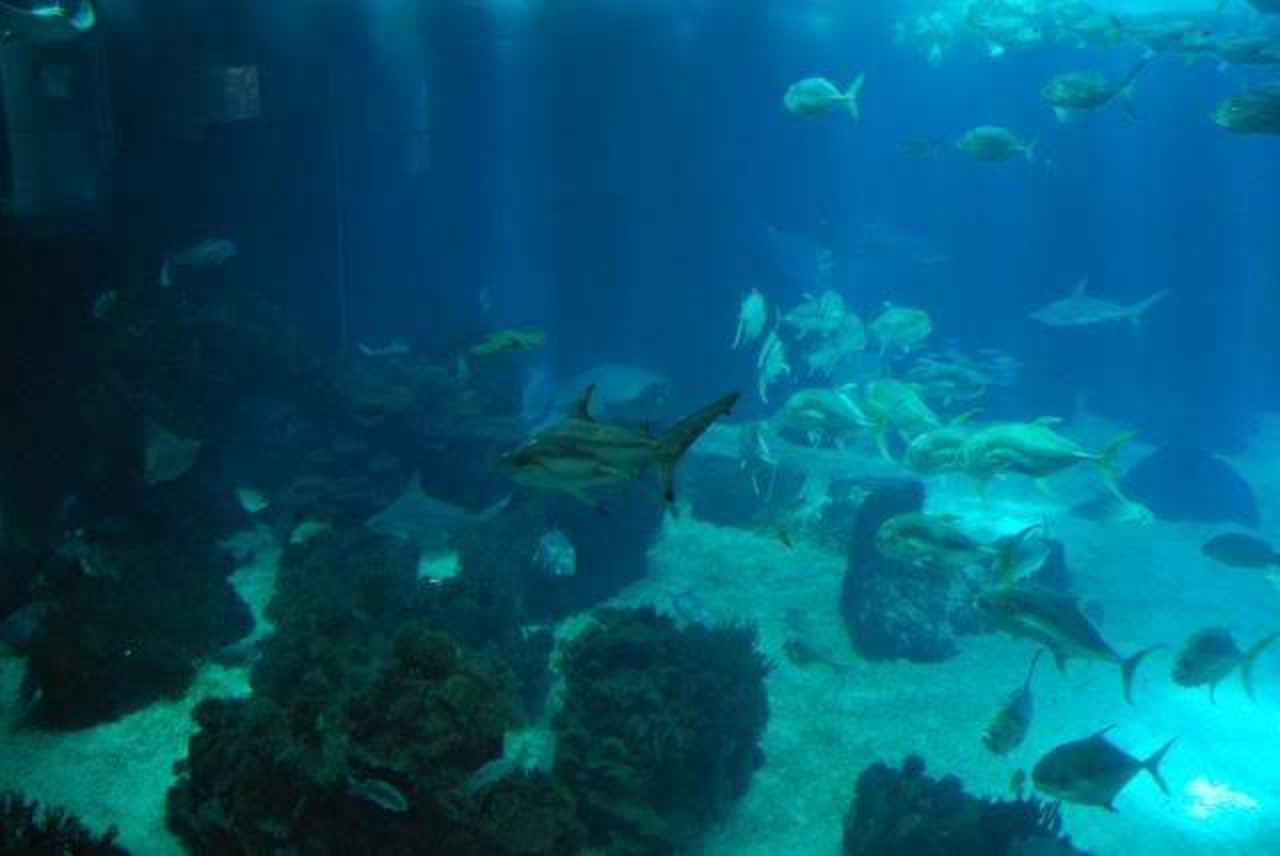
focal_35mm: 33
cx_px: 640
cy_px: 428
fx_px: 1174
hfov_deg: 57.2
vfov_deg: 40.0
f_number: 3.8
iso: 1600
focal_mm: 22
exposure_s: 1/60
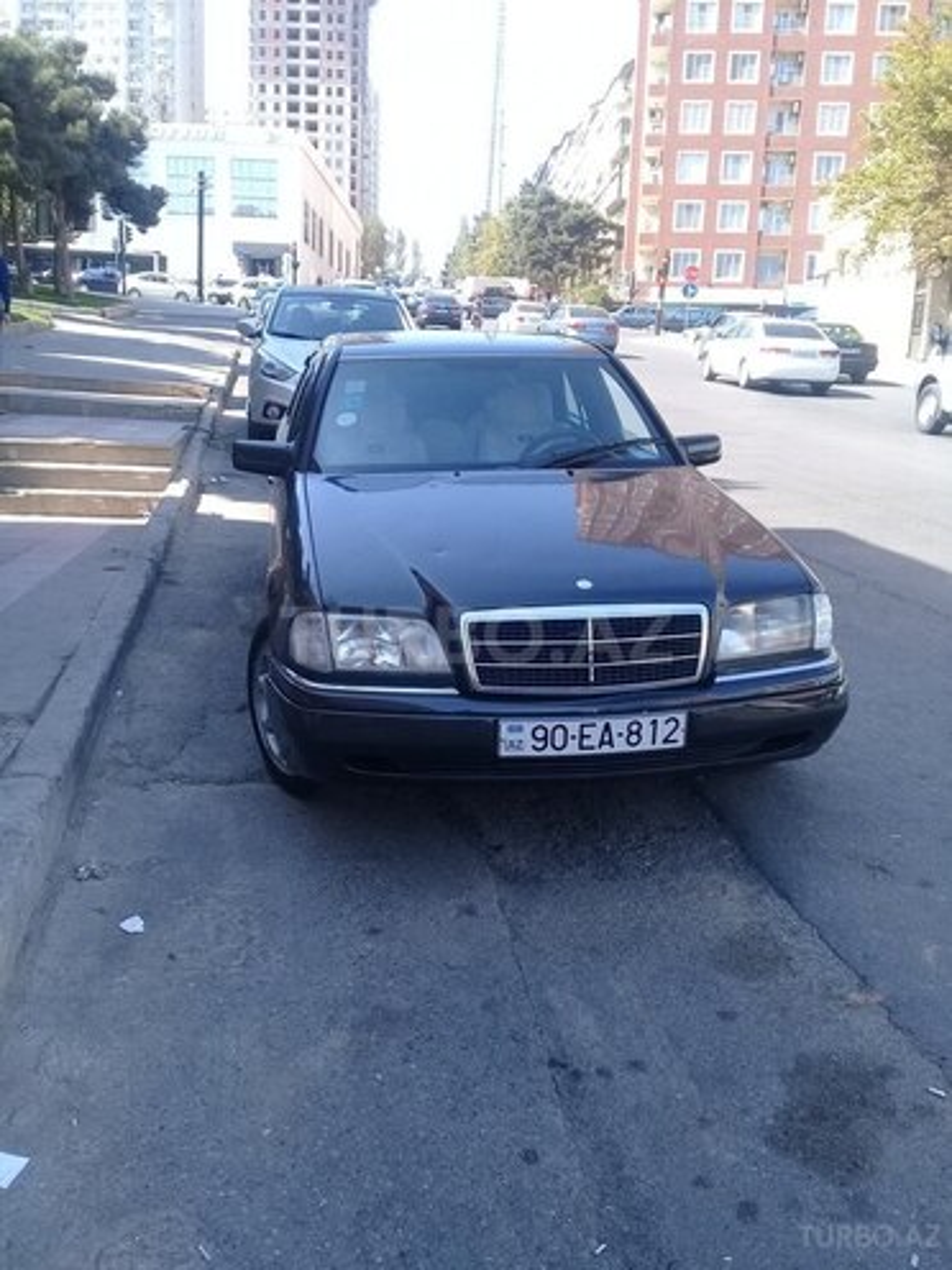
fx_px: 1137
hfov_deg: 45.4
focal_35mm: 31
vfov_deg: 58.4
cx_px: 476
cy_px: 635
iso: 50
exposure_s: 1/245
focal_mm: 3.3
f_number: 2.2
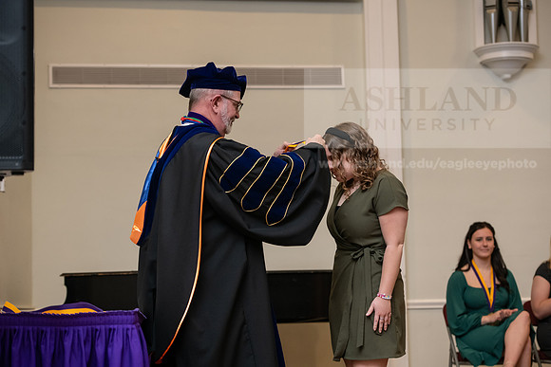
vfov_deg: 14.9
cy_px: 184
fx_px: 1408
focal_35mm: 92
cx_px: 276
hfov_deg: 22.1
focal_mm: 92
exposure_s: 1/200
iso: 2000
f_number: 4
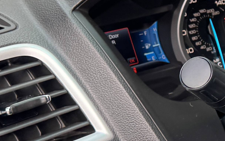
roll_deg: -1.0
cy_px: 37
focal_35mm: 119
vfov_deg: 11.0
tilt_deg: -19.0
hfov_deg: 15.8
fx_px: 730
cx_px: 356
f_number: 1.78
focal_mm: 6.76
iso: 80
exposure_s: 1/121
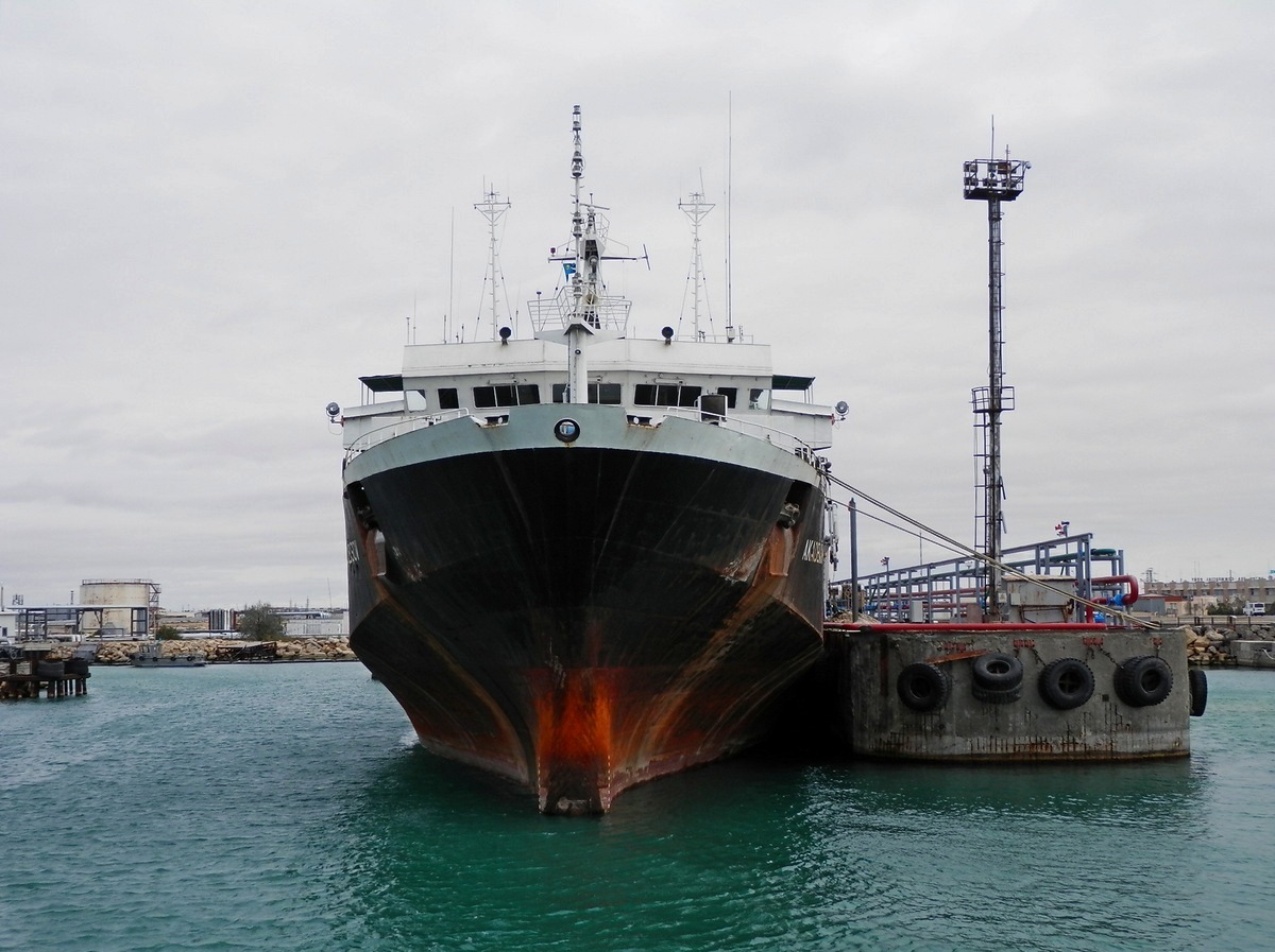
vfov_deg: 32.1
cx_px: 638
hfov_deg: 42.1
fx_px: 1655
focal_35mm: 45
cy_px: 476
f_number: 3.8
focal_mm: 8
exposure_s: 1/640
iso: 80
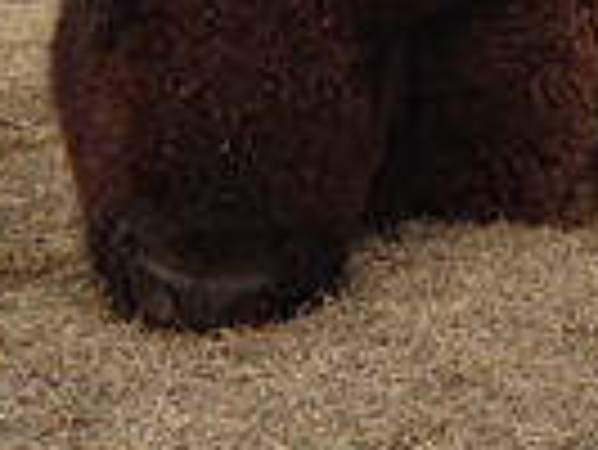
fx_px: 1591
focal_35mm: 92
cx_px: 432
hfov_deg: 21.2
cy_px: -97
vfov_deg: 15.5
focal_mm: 4.28
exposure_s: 1/289
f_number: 2.4
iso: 50
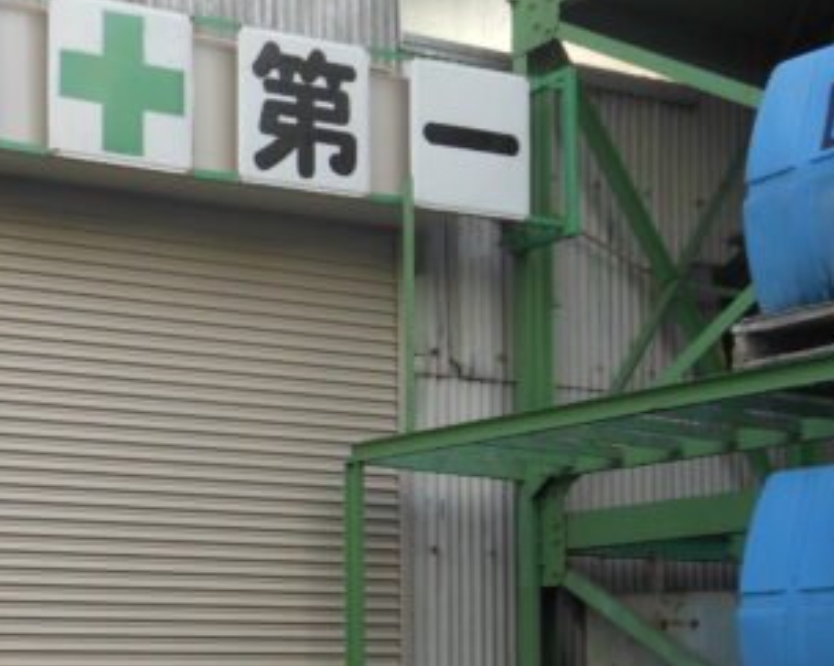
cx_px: -3
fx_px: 1653
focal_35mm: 67
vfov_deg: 22.5
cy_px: 537
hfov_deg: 26.7
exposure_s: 1/160
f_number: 3.3
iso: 80
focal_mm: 5.2
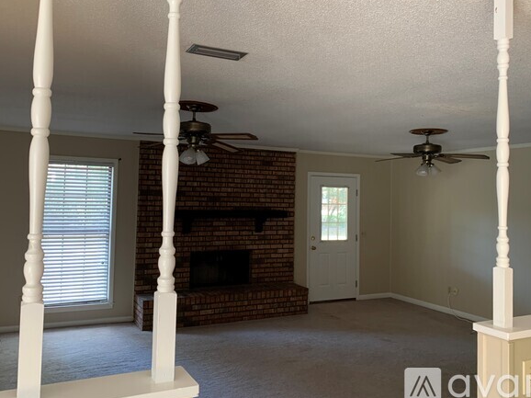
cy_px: 175
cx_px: 247
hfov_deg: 59.9
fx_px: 460
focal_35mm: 30
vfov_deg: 46.7
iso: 125
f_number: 1.8
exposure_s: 1/60
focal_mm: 4.25
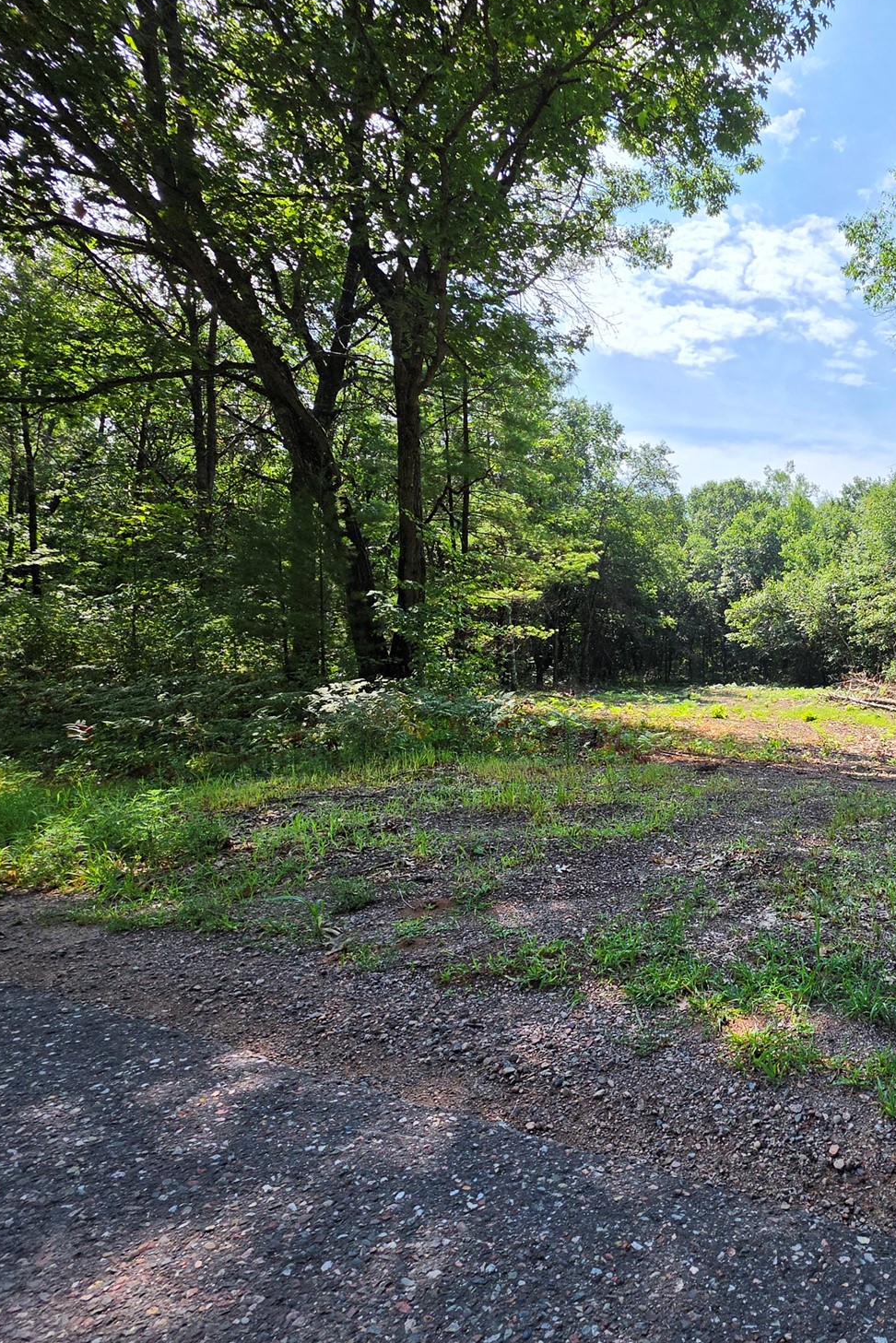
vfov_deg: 86.9
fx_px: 709
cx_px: 759
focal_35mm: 19
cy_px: 665
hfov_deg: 57.9
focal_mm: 2.2
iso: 32
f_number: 1.9
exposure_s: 1/1576
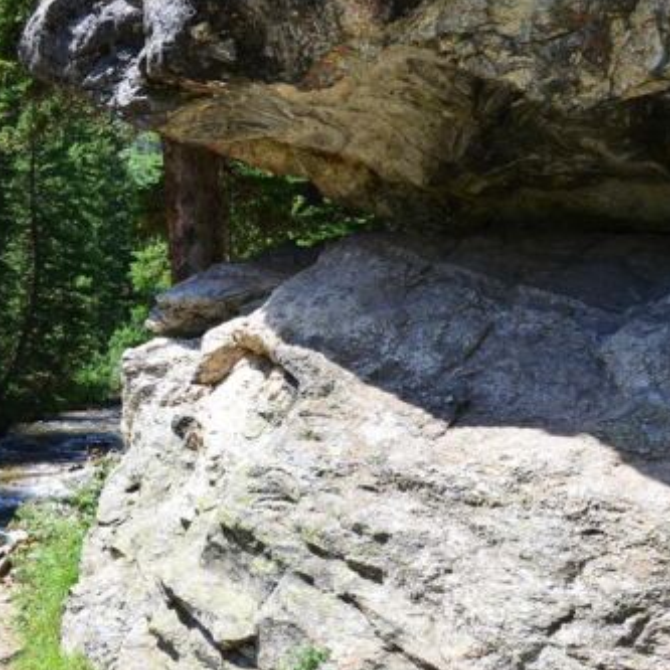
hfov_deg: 37.4
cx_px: 165
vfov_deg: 38.3
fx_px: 964
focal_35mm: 44
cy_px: 343
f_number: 8
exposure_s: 1/250
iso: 200
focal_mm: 18
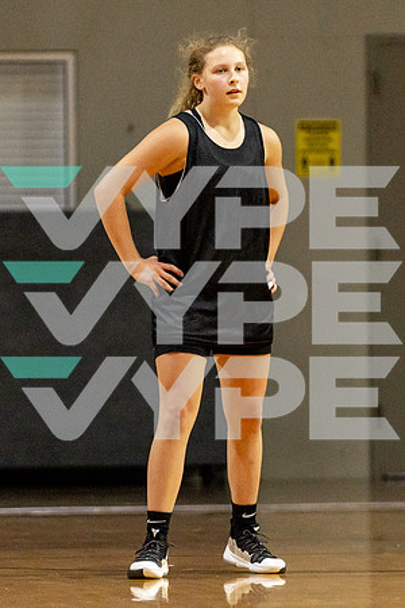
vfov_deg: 4.7
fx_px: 7477
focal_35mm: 443
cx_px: 225
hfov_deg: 3.1
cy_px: 302
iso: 2500
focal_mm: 200
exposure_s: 1/800
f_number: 2.8
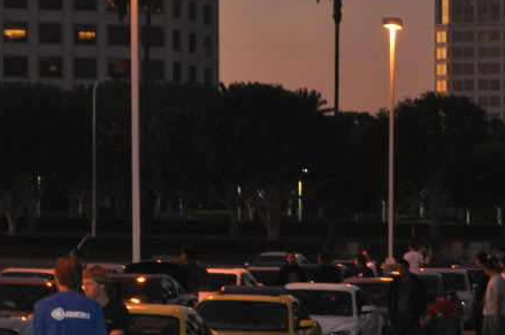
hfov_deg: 11.3
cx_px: 188
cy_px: 231
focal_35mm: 182
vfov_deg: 7.5
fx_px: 2548
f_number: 5.6
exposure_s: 1/60
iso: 800
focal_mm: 52
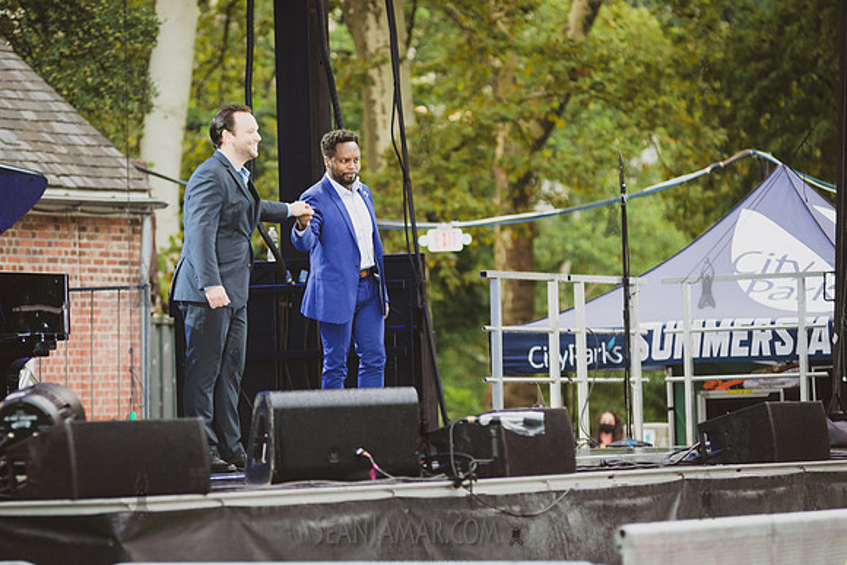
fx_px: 4533
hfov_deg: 10.7
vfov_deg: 7.1
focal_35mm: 193
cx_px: 321
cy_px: 248
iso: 1600
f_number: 4.5
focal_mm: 155
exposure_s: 1/160
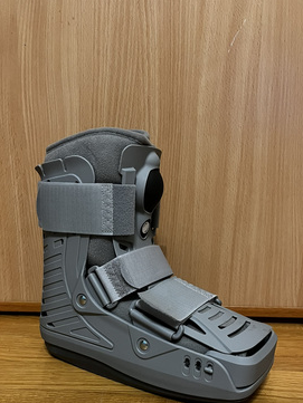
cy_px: 266
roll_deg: +0.9
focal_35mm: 36
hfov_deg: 39.7
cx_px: 158
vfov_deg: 50.5
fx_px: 420
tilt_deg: -12.3
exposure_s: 1/33
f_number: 1.6
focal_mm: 5.1
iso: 500
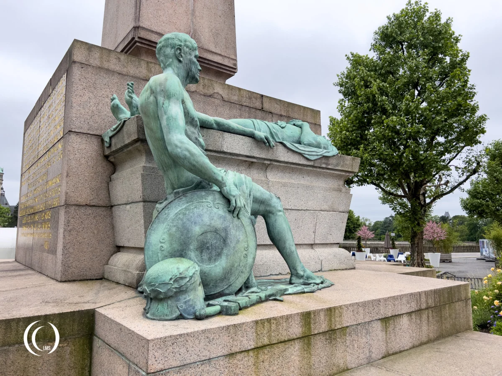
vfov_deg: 53.1
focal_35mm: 26
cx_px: 251
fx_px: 377
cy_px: 188
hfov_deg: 67.3
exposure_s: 1/1250
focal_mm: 5.7
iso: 50
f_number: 1.5
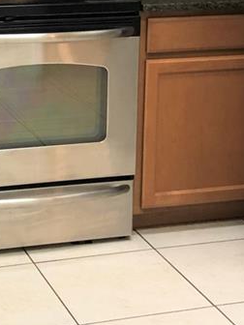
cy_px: 17
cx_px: 18
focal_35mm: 100
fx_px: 940
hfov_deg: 14.6
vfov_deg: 19.2
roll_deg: -1.0
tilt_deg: -9.5
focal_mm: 4
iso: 32
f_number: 1.8
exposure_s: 1/30
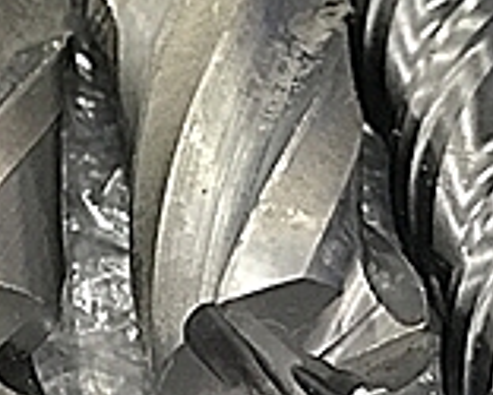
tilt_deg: -39.6
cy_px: 171
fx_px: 1635
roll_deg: +0.4
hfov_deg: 16.3
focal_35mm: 112
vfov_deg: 13.8
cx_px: -139
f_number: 1.8
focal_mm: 3.99
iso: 64
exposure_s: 1/15
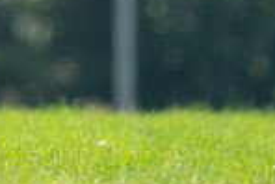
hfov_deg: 0.9
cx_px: -139
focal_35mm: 2348
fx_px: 17953
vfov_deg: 0.6
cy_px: -114
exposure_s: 1/4000
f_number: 6.3
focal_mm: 600
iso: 2000
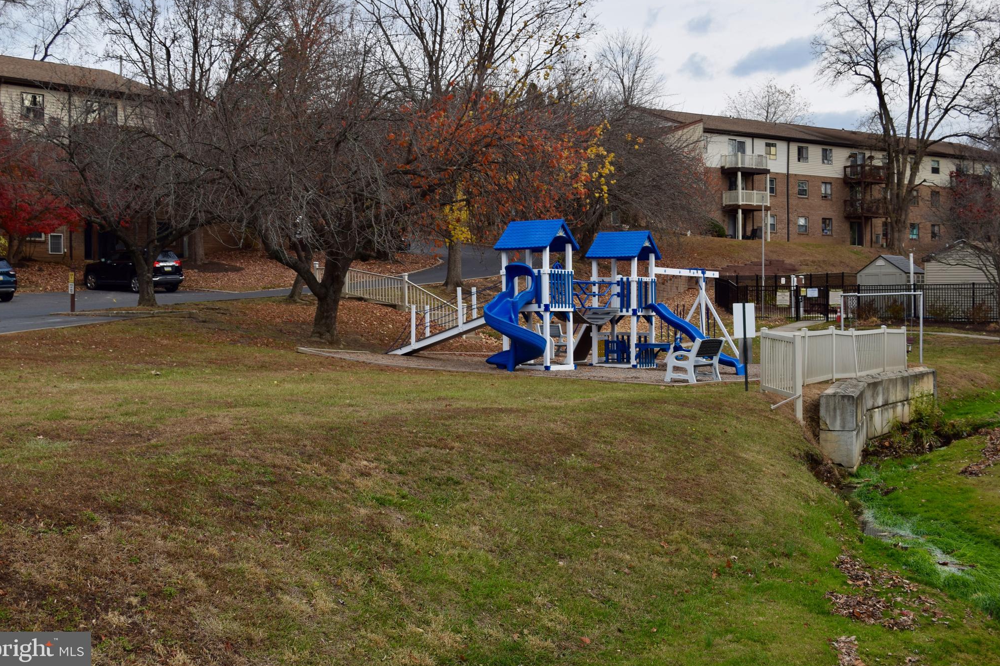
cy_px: 328
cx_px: 491
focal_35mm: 49
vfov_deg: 27.5
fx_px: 1361
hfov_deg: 40.3
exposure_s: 1/200
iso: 100
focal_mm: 32
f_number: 7.1
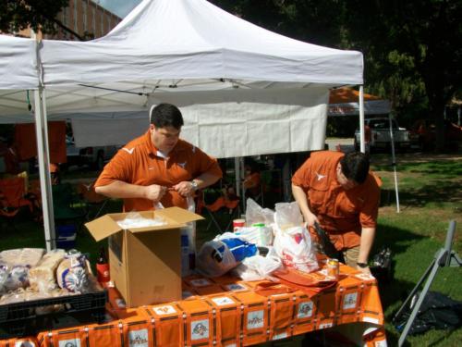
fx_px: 427
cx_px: 231
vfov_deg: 44.2
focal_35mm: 32
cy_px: 174
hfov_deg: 56.8
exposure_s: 1/500
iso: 64
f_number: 5.5
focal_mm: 5.7
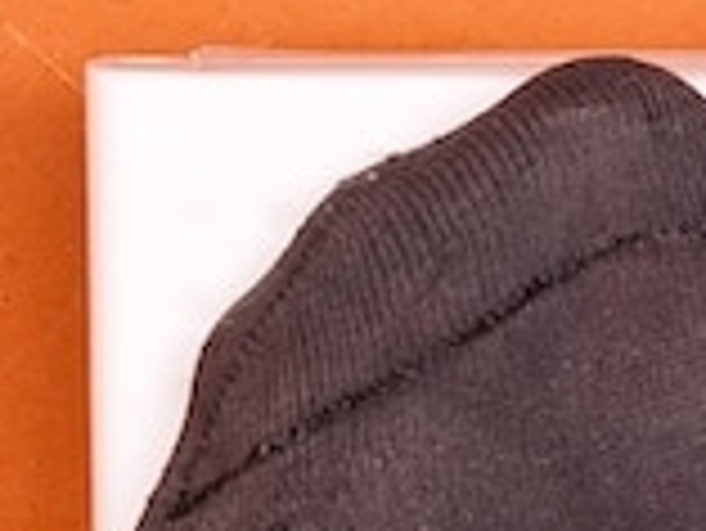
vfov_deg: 3.2
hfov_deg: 4.3
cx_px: 1196
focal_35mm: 456
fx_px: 9302
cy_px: 1233
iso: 100
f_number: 11
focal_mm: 55
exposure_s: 1/200
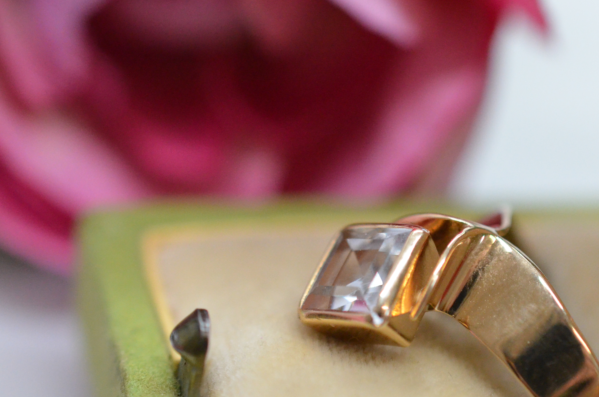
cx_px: 442
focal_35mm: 99
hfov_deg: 20.5
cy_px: 276
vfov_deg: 13.7
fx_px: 1644
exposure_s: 1/1600
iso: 3200
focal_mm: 40
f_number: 4
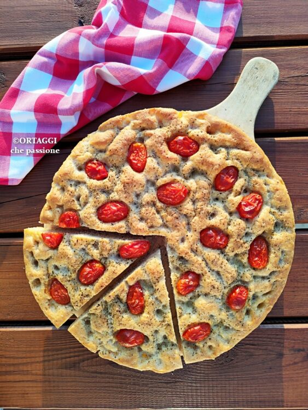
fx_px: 273
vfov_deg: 73.9
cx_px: 154
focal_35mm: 23
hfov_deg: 58.9
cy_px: 205
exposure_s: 1/202
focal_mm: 6.14
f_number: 1.65
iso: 50
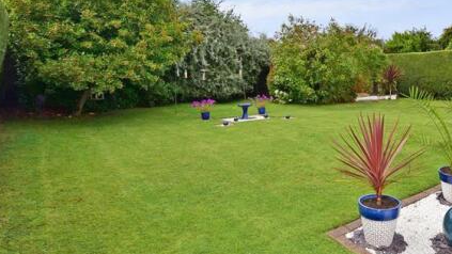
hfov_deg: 66.9
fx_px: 321
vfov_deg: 42.3
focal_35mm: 27
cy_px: 76
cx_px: 325
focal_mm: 11
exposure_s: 1/200
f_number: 10
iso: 200
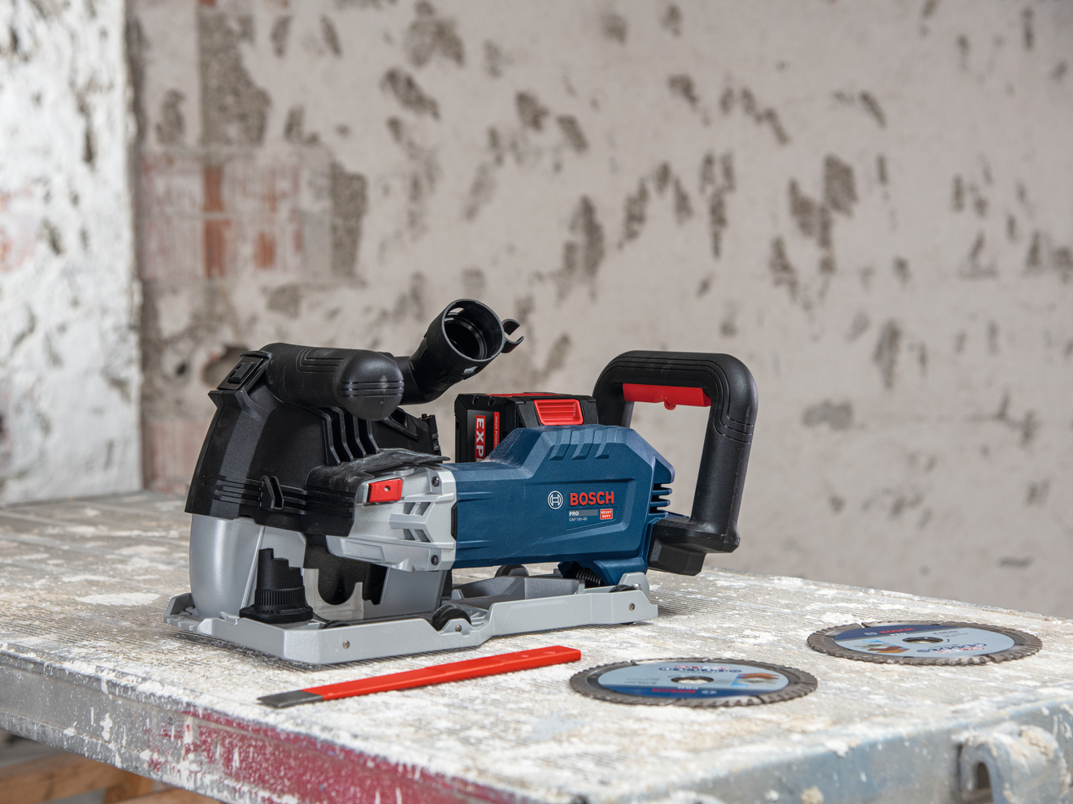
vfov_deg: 20.7
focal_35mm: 71
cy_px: 400
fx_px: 2201
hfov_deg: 27.4
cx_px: 502
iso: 200
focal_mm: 65
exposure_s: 1/160
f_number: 5.6
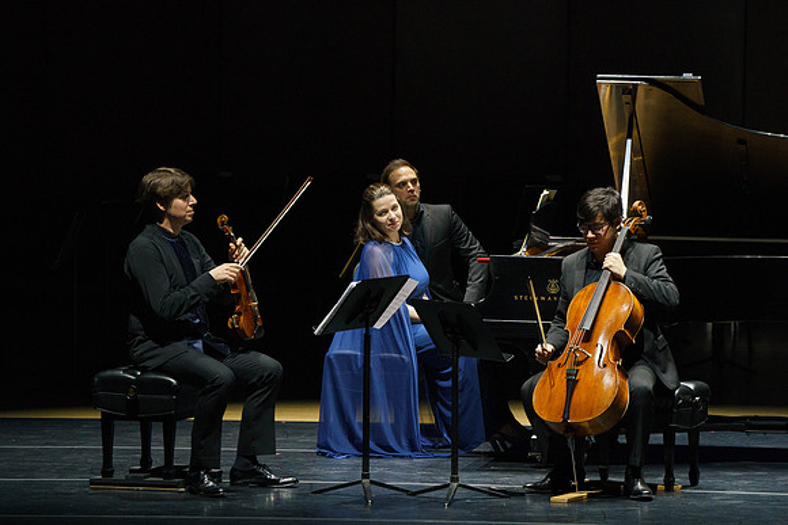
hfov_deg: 6.9
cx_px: 367
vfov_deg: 4.6
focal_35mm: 298
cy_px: 231
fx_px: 6518
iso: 4000
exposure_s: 1/250
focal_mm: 256
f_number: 6.3
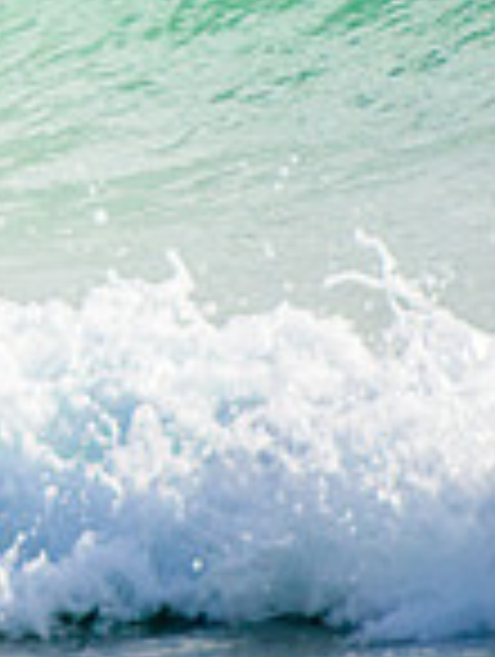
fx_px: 43573
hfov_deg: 0.7
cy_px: -29
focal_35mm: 2292
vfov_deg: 0.9
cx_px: -783
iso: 360
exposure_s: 1/2000
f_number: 5.6
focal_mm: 400
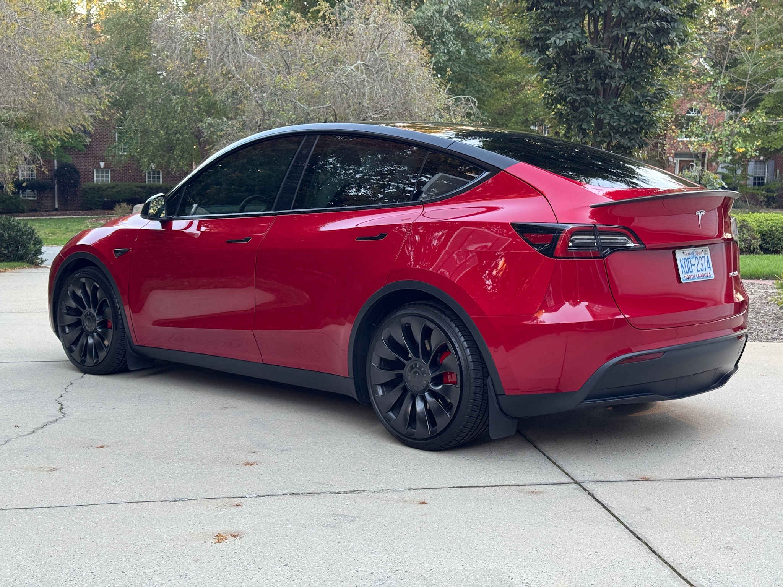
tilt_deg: -6.8
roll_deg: -1.5
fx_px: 1086
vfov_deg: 30.3
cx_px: 392
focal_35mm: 48
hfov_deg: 39.7
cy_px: 294
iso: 100
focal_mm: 6.76
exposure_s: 1/60
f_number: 1.78
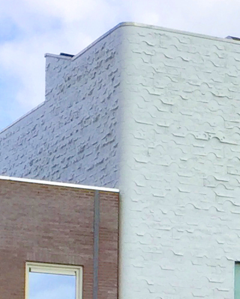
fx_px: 1641
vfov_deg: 10.1
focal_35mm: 185
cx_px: 528
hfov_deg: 7.9
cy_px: 447
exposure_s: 1/1412
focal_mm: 4.15
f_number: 2.2
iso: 32
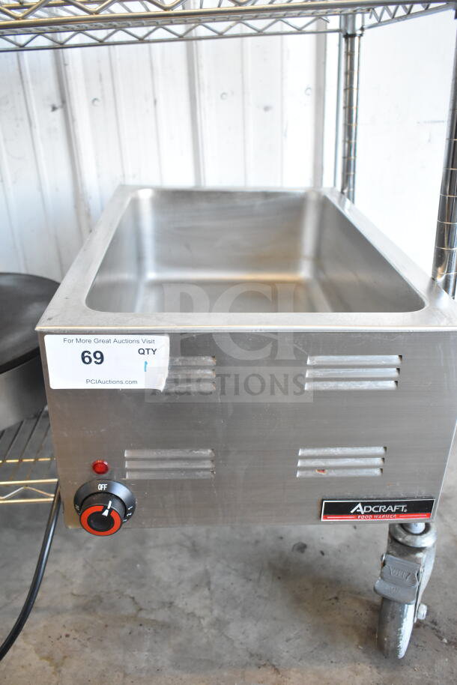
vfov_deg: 61.9
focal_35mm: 30
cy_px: 342
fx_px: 571
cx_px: 228
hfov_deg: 43.6
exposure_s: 1/125
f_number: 4.5
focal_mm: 20
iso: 1600
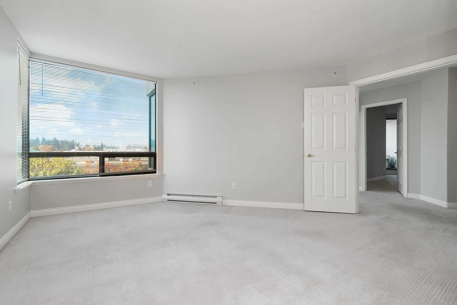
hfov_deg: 100.4
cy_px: 152
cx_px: 228
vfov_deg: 77.3
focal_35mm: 15
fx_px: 190
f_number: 11
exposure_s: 1/160
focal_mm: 10
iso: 320
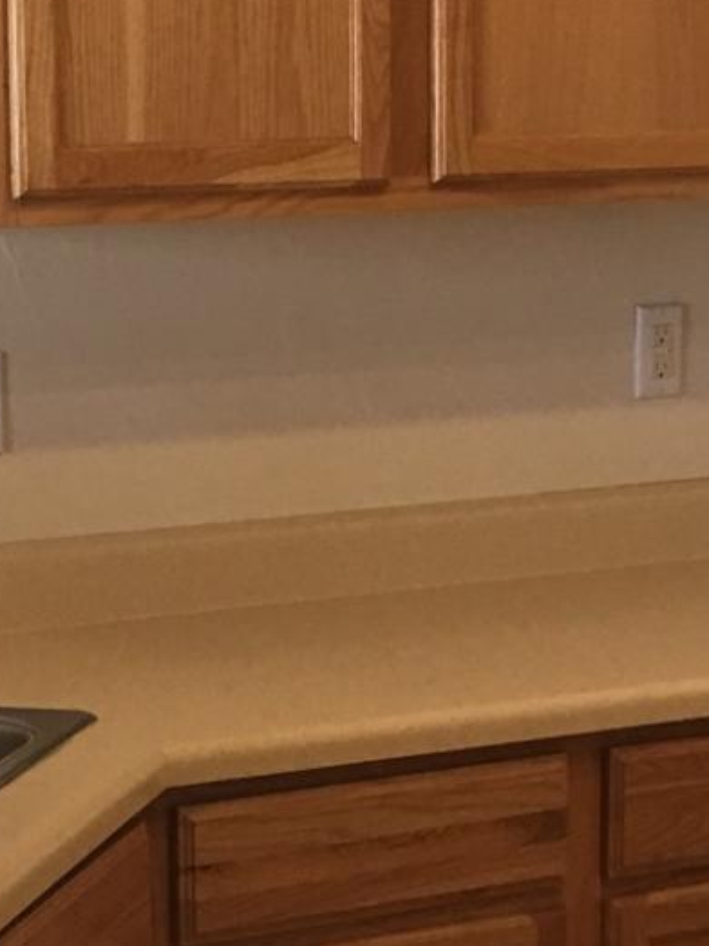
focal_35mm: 111
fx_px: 3033
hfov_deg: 13.2
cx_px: -2
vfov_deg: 17.7
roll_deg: +1.8
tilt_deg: -5.7
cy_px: 537
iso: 40
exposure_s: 1/30
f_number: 2.2
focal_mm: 4.15
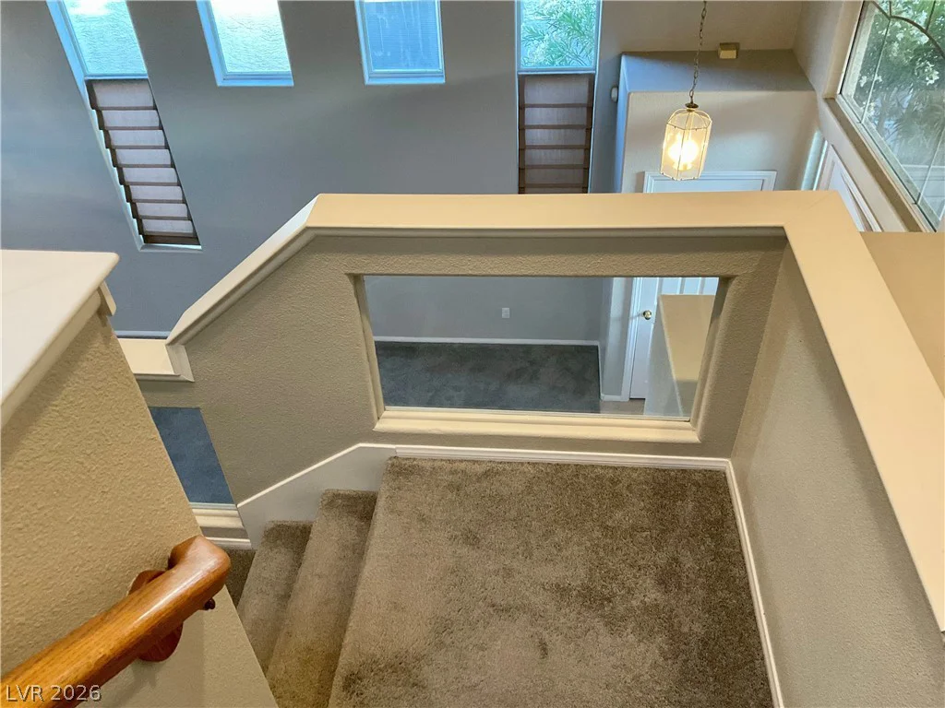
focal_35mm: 29
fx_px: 792
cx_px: 472
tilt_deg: -40.3
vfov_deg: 48.2
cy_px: 354
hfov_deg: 61.7
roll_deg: +3.5
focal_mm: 3
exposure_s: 1/60
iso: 160
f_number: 1.8
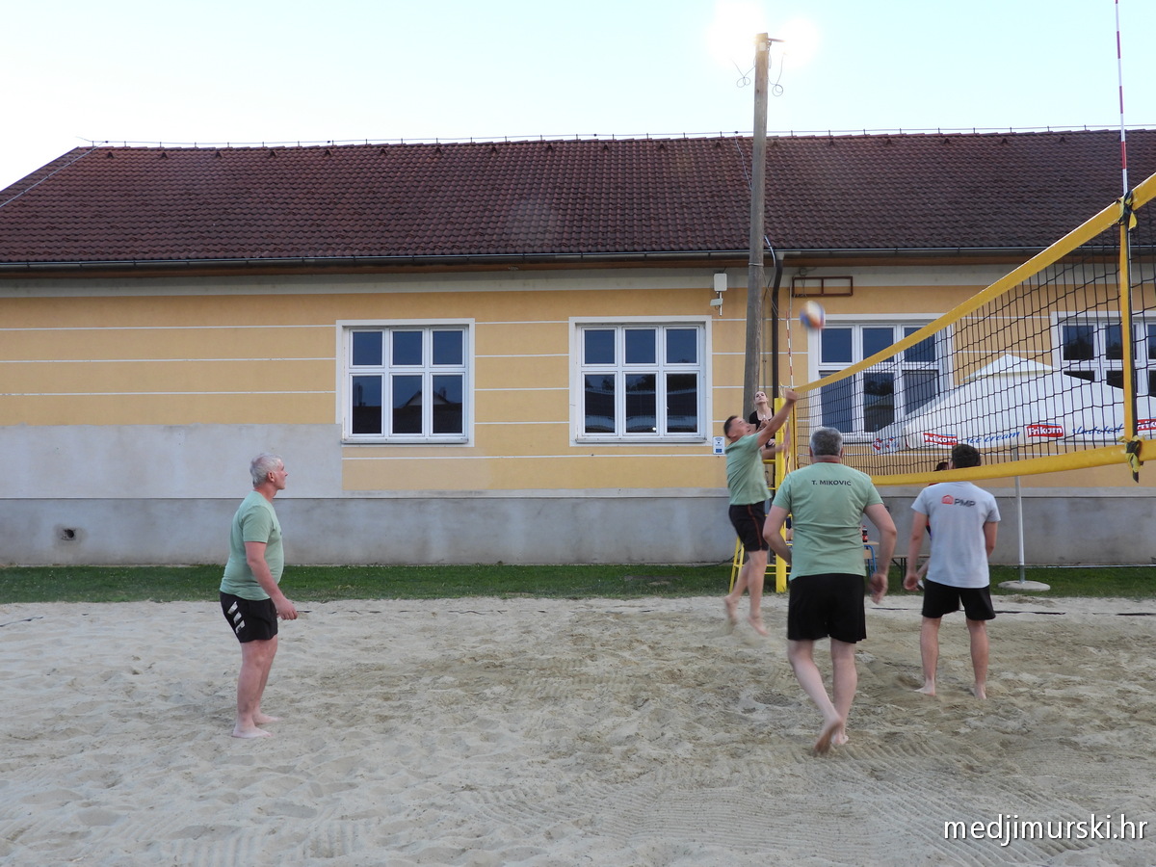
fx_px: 1069
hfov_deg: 56.8
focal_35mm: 32
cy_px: 434
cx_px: 578
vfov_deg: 44.2
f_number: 3.2
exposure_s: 1/50
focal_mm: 5.8
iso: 100
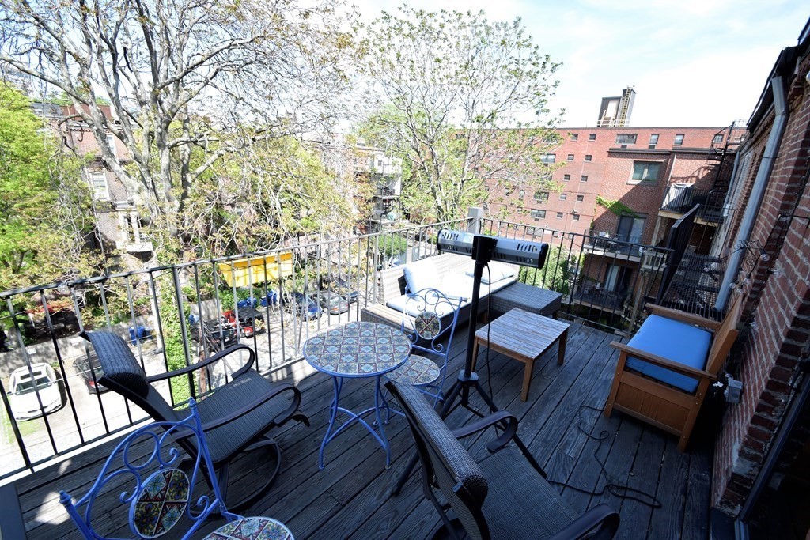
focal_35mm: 15
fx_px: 338
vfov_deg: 77.3
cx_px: 405
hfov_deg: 100.4
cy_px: 270
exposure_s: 1/250
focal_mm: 10
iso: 400
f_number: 8
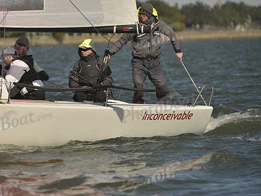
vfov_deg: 4.2
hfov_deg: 5.6
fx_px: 2677
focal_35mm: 355
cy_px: 81
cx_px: 87
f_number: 4
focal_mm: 250
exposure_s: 1/5000
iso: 200
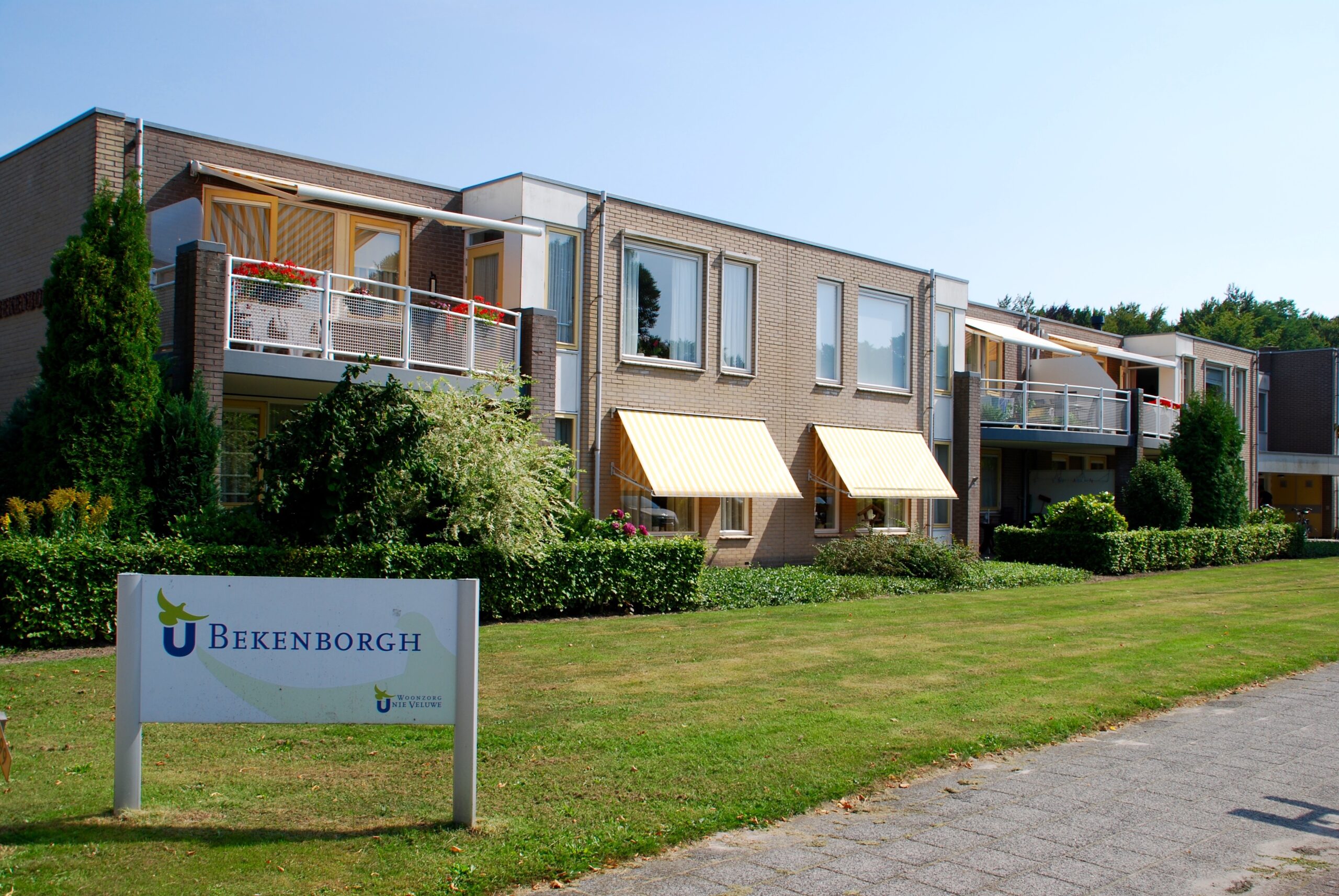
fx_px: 1229
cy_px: 448
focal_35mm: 33
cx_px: 670
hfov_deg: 57.2
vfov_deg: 40.1
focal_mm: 22
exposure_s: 1/250
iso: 100
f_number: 8
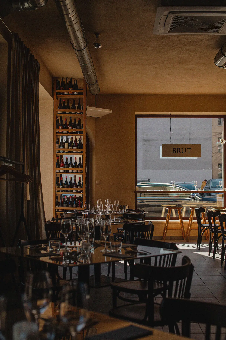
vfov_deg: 39.6
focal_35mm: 50
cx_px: 113
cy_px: 170
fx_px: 472
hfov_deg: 27.0
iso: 200
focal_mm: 50
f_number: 4
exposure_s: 1/250
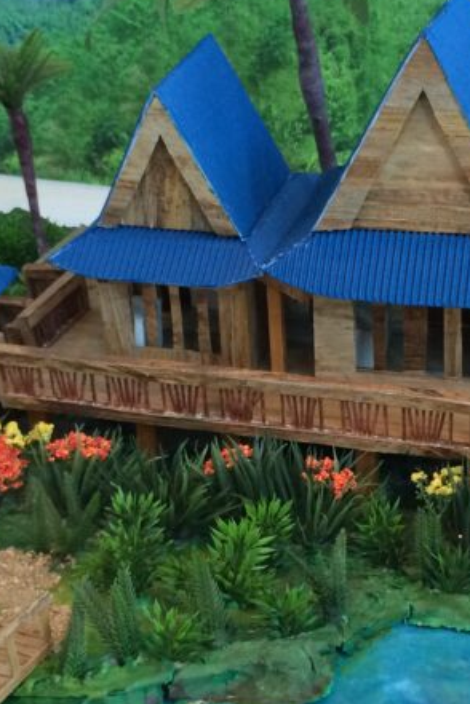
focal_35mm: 70
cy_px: 410
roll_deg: +0.5
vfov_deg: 28.8
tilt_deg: -26.6
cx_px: 341
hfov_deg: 19.3
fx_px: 1371
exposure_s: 1/30
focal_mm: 4.15
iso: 125
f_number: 2.2
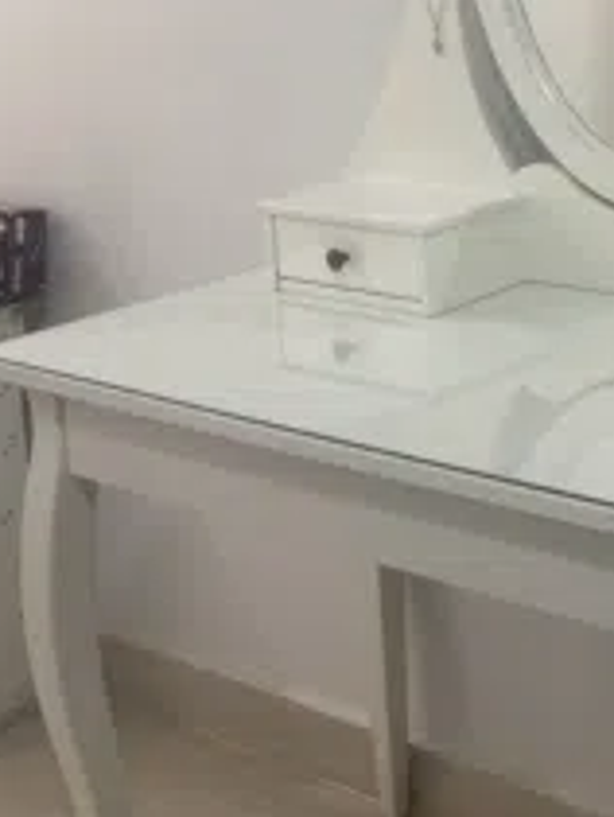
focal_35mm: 66
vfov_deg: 28.5
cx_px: 754
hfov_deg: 20.7
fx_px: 1558
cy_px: 115
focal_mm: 5.96
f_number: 1.6
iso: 64
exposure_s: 1/50
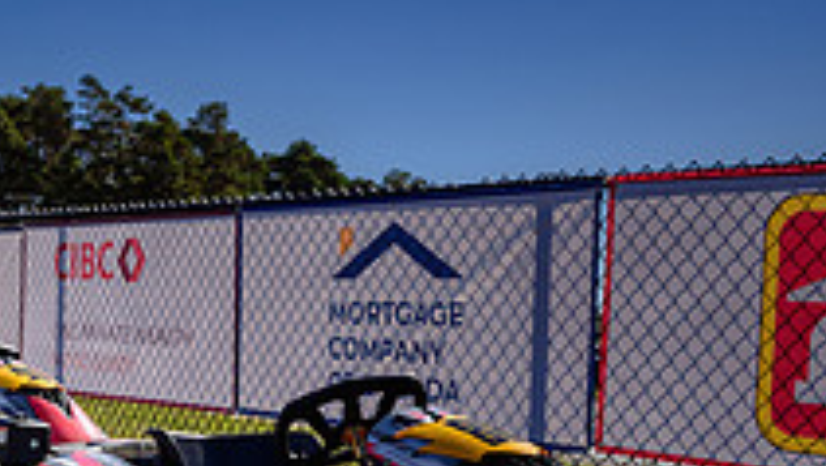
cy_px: 397
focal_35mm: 70
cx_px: -63
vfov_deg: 17.1
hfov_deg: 27.7
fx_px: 1534
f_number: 4.5
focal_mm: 24
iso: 64
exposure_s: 1/800
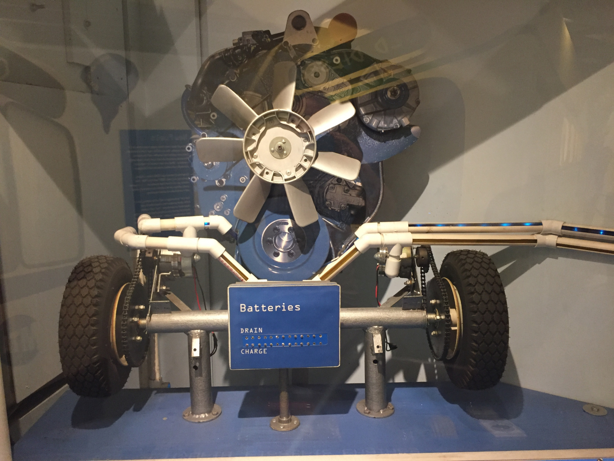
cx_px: 307
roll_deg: -0.2
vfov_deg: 48.2
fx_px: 514
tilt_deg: -8.5
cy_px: 230
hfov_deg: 61.7
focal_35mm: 29
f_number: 2.2
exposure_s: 1/30
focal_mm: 4.15
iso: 160
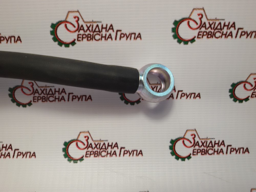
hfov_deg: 58.4
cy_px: 96
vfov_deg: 45.4
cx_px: 128
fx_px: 229
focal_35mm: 31
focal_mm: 2.93
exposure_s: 1/50
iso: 40
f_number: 2.4
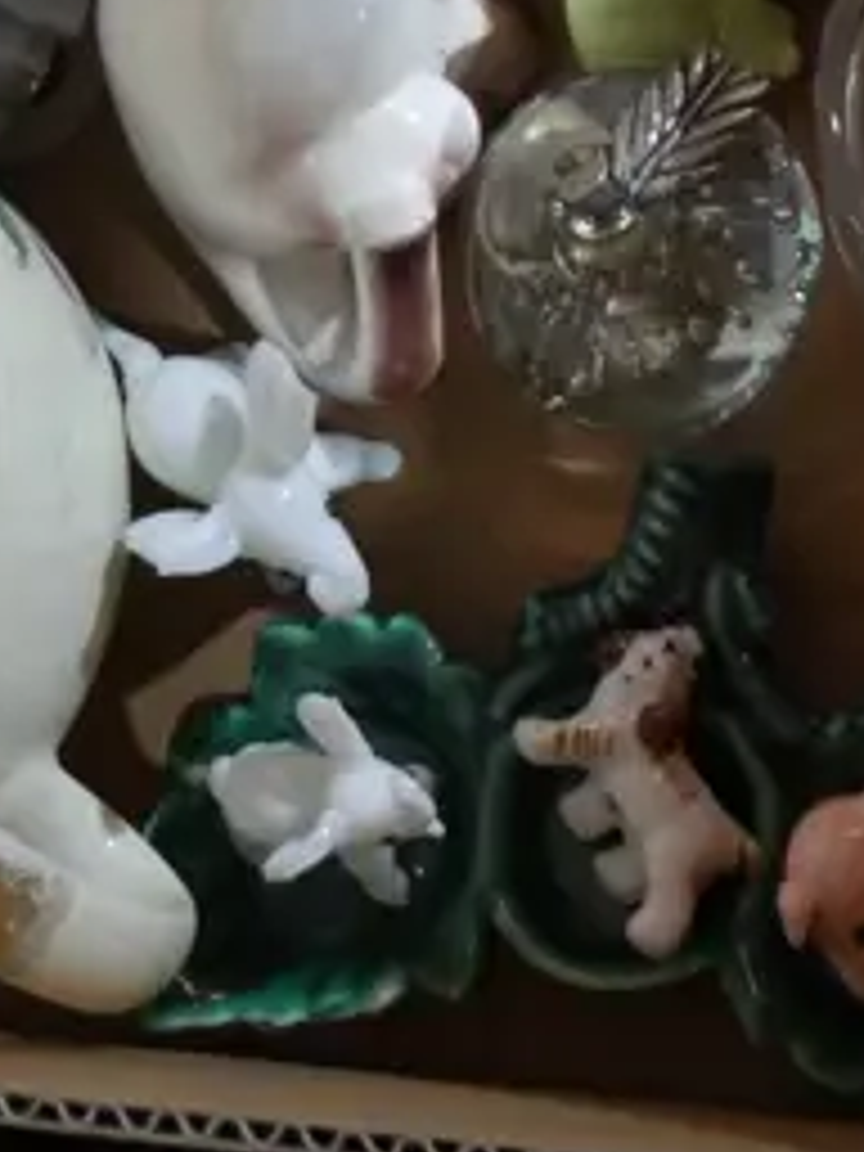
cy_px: -666
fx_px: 3727
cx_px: 538
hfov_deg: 13.2
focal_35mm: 112
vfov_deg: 15.9
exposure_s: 1/60
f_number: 3.5
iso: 1600
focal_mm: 14
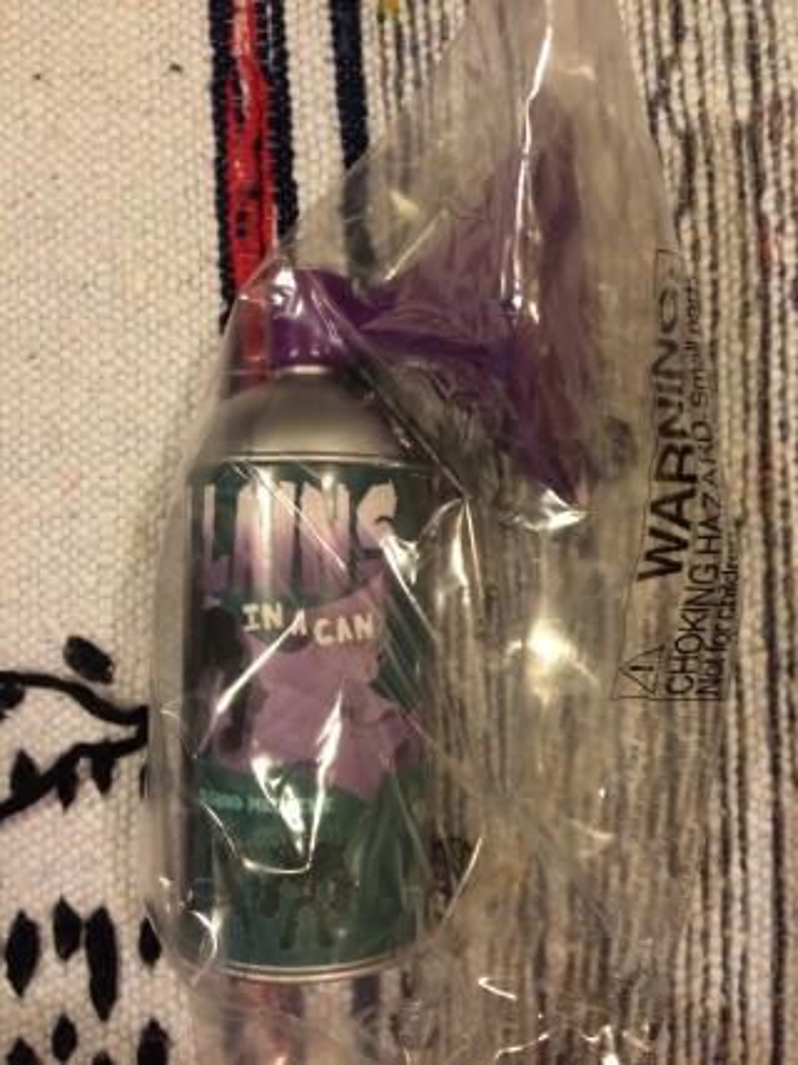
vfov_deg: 61.7
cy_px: 532
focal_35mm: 29
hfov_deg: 48.2
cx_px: 399
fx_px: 892
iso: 320
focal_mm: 4.15
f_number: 2.2
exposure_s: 1/33
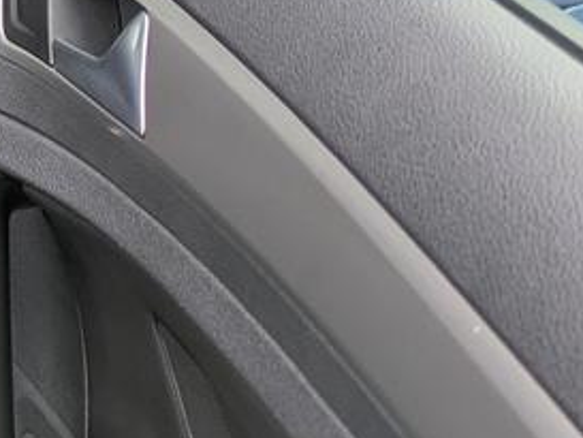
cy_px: -64
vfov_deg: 12.4
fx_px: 1971
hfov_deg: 14.0
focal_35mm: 117
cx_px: -608
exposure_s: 1/592
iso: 40
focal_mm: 5.43
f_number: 1.89
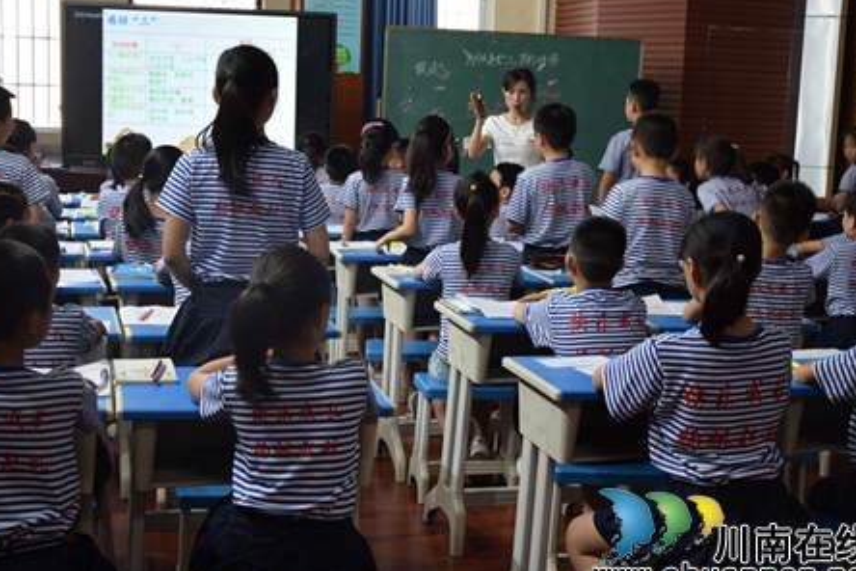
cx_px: 457
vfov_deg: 25.1
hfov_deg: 36.9
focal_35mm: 54
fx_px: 1284
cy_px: 300
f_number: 4.2
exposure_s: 1/15
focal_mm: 32
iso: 100
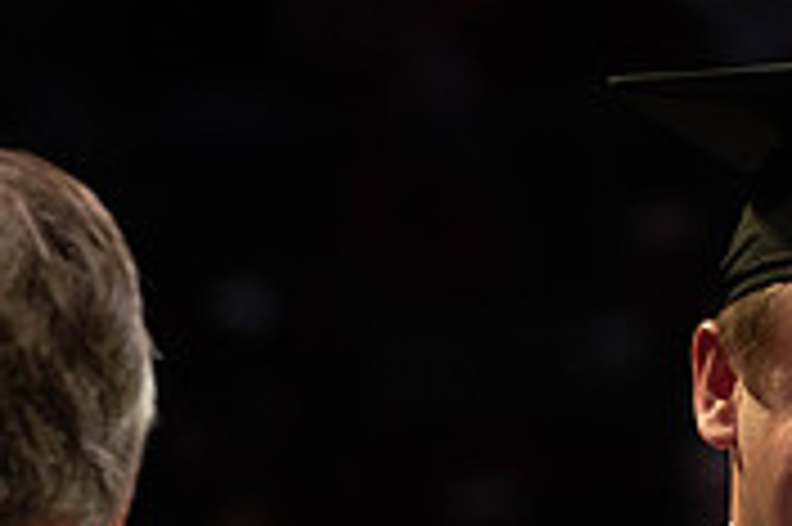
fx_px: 14440
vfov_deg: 2.1
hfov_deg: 3.1
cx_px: 1035
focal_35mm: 657
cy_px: 536
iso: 1600
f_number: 4.5
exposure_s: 1/320
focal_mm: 175
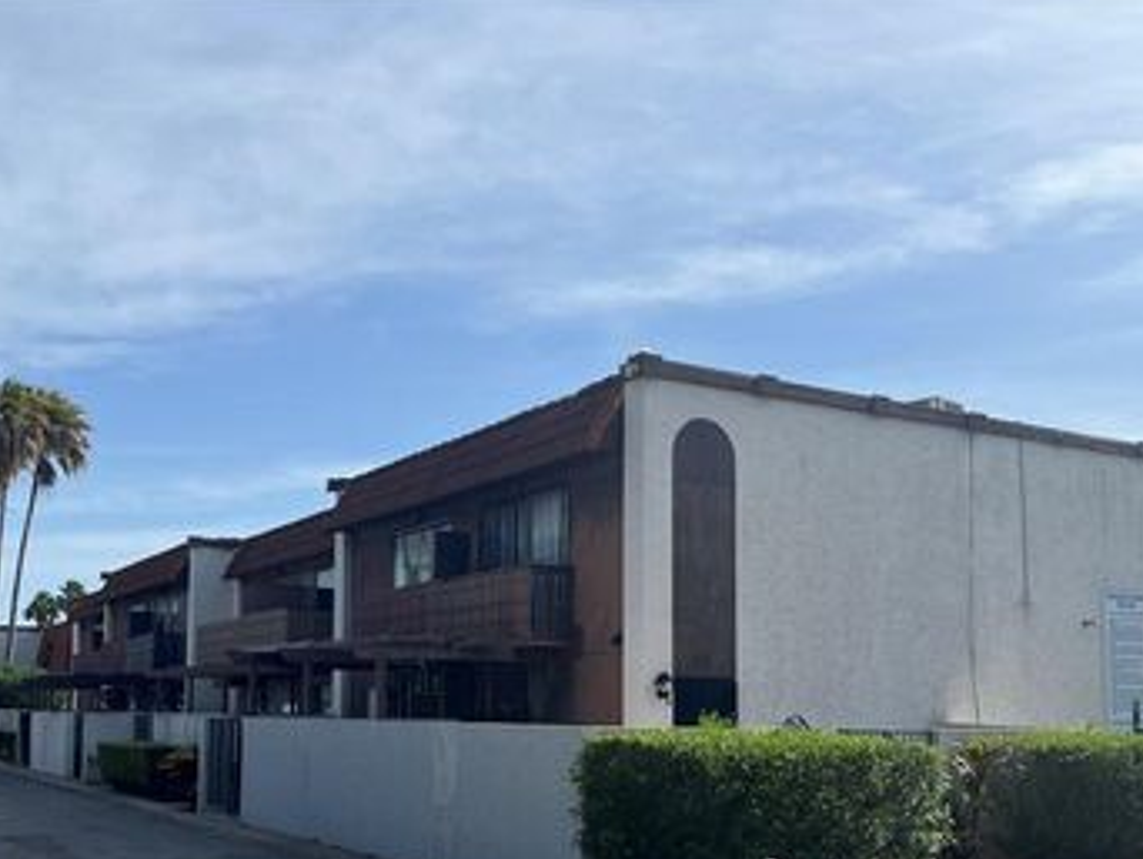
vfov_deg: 37.1
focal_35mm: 38
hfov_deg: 48.9
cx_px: 535
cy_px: 613
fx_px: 1256
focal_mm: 5.1
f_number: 1.6
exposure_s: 1/4310
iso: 50
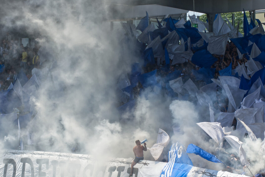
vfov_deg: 8.2
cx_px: 117
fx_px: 1237
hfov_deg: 12.2
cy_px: 125
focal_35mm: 168
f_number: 8
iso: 200
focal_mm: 40.7
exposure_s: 1/320
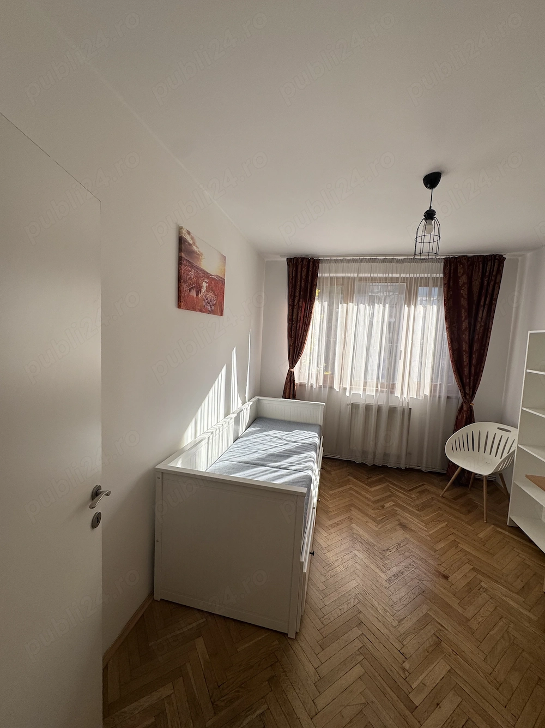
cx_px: 272
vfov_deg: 102.1
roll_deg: -2.8
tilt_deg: -4.5
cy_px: 364
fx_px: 294
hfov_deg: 85.7
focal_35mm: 14
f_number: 2.2
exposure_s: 1/425
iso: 40
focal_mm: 2.22
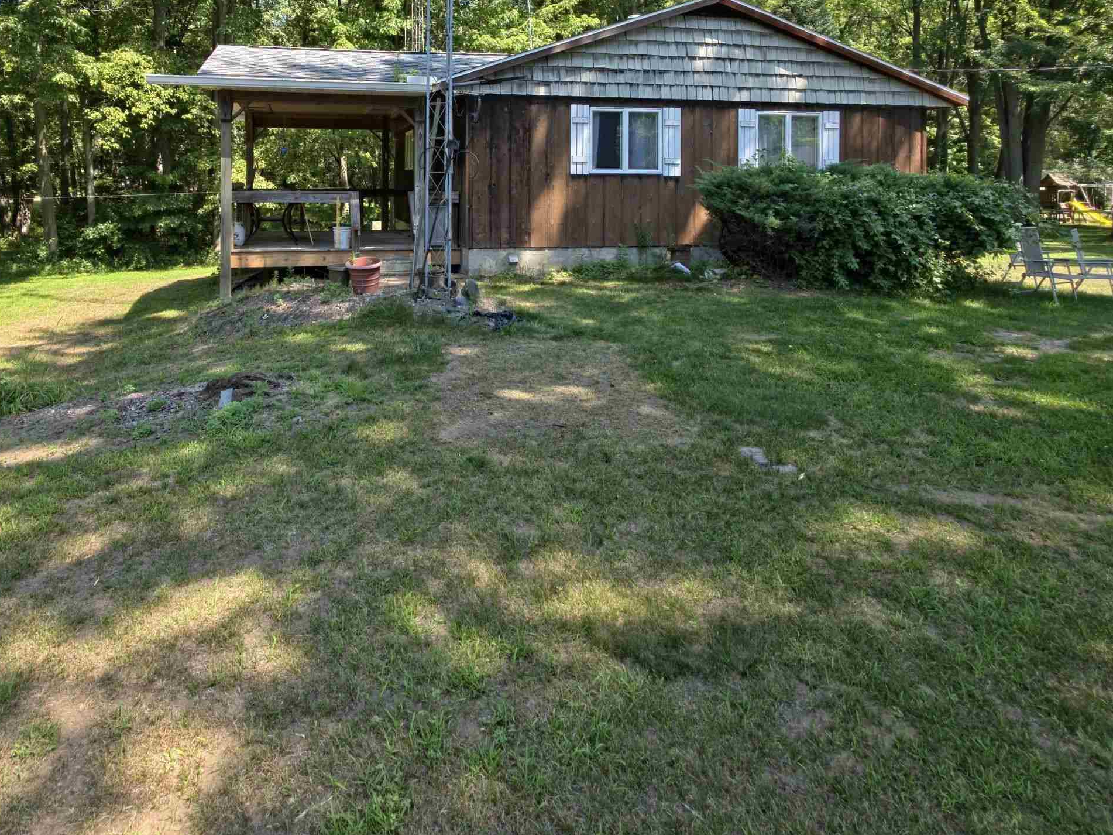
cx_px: 432
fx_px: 675
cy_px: 176
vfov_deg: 58.9
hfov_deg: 77.9
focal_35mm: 21
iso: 40
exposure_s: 1/614
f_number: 1.9
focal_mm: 2.2
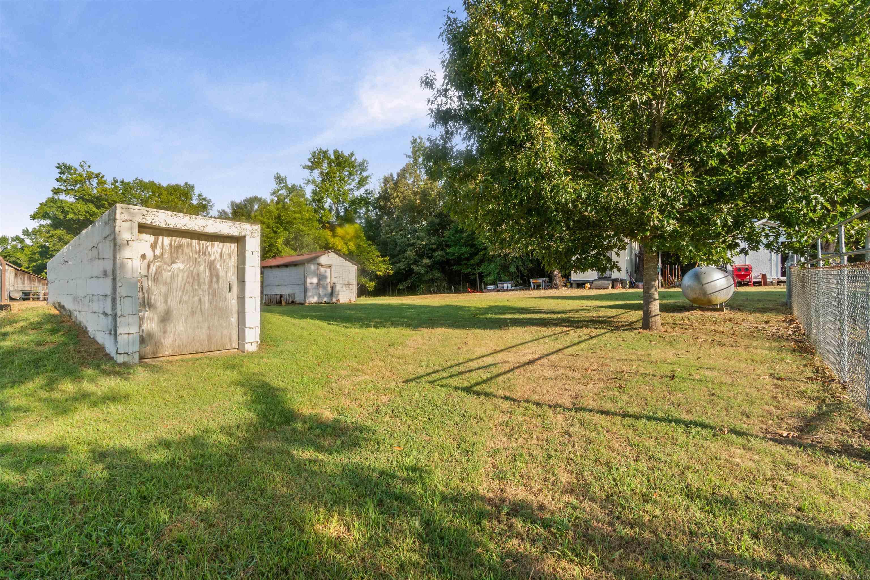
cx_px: 435
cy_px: 290
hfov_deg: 95.0
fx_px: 399
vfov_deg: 72.0
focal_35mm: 16
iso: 250
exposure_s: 1/250
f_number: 9
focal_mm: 11
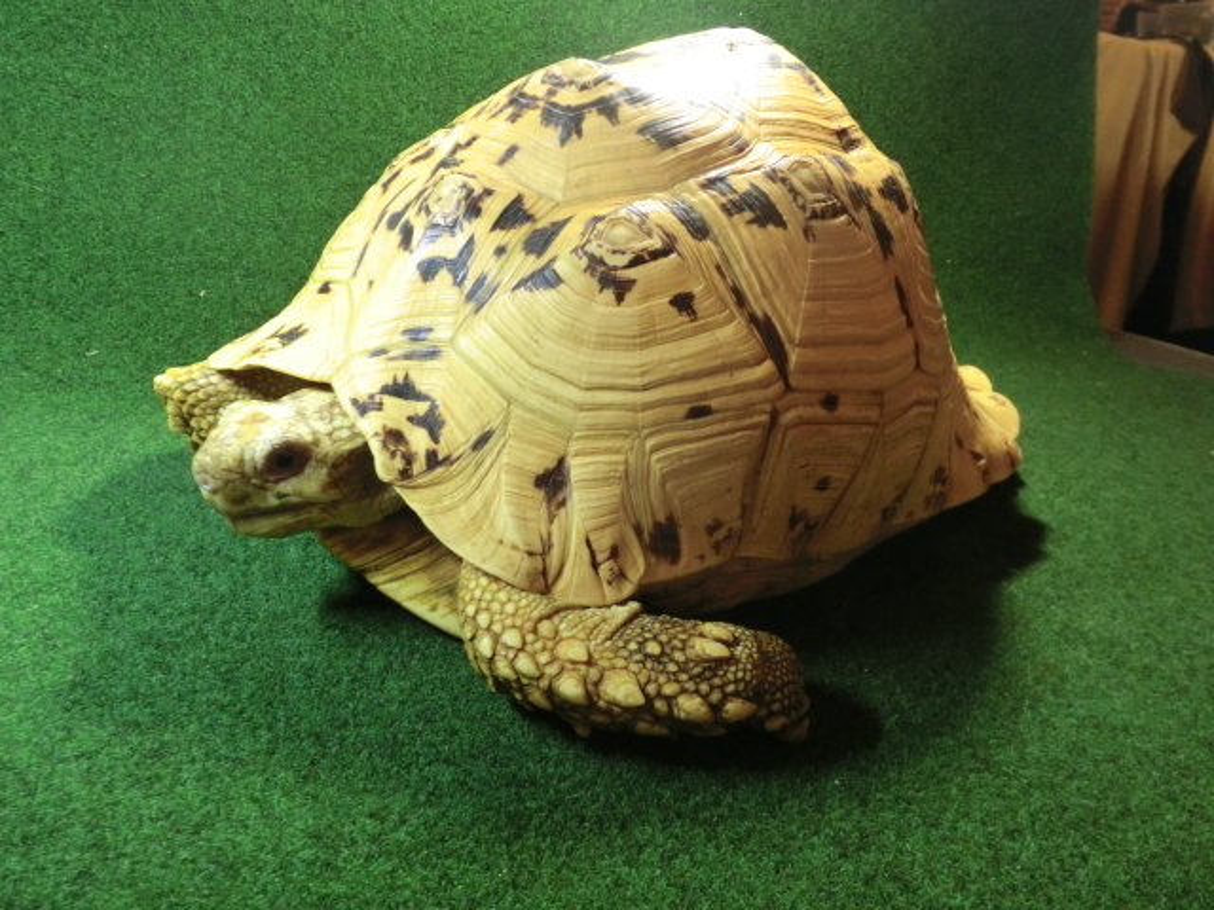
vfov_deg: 49.7
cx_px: 607
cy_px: 455
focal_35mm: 28
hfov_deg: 63.4
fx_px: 982
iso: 500
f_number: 3
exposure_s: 1/60
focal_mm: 5
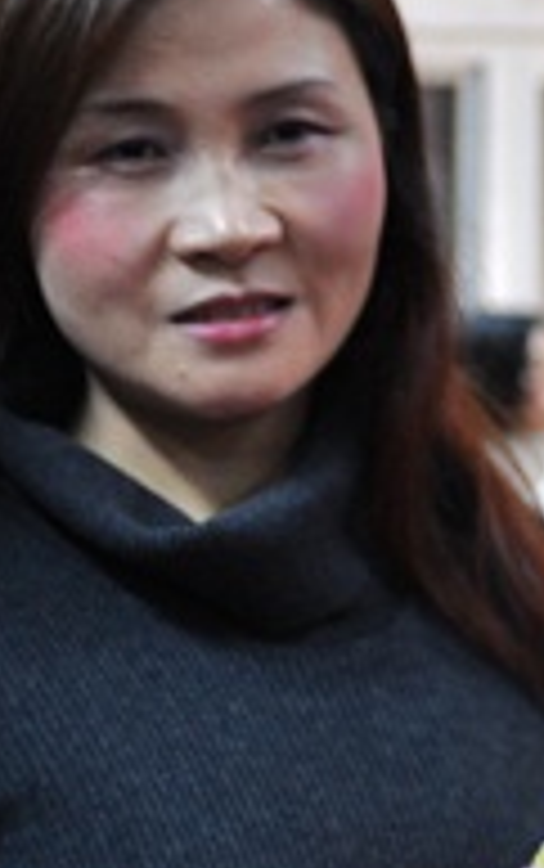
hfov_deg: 9.8
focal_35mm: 129
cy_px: 582
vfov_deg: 16.1
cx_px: -297
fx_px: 3053
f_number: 2.8
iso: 400
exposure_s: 1/20
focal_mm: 24
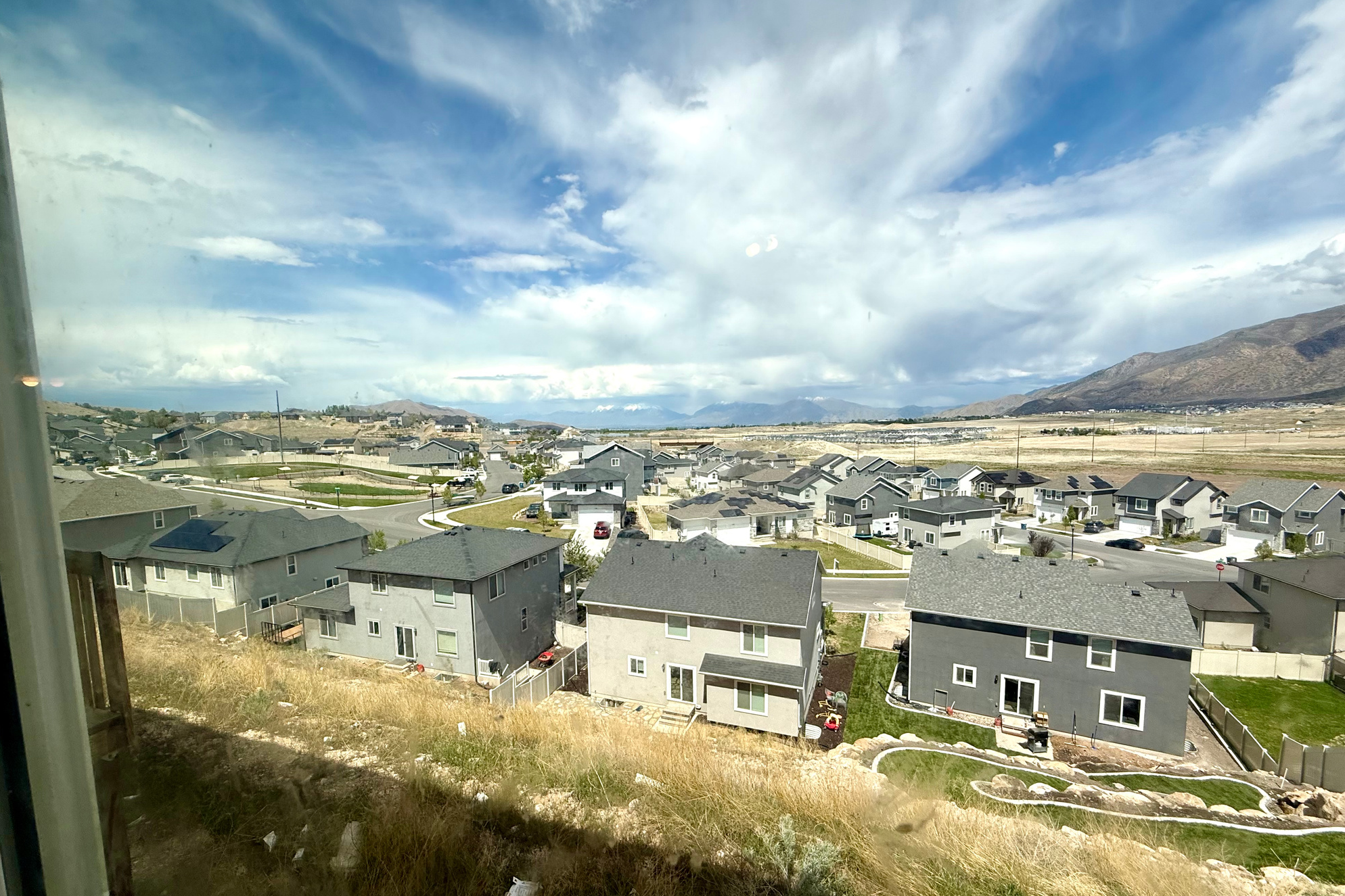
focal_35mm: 15
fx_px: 560
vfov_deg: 77.2
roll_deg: +0.8
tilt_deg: -5.1
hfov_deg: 100.4
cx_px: 675
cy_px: 475
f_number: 2.2
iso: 50
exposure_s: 1/2841
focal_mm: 2.22
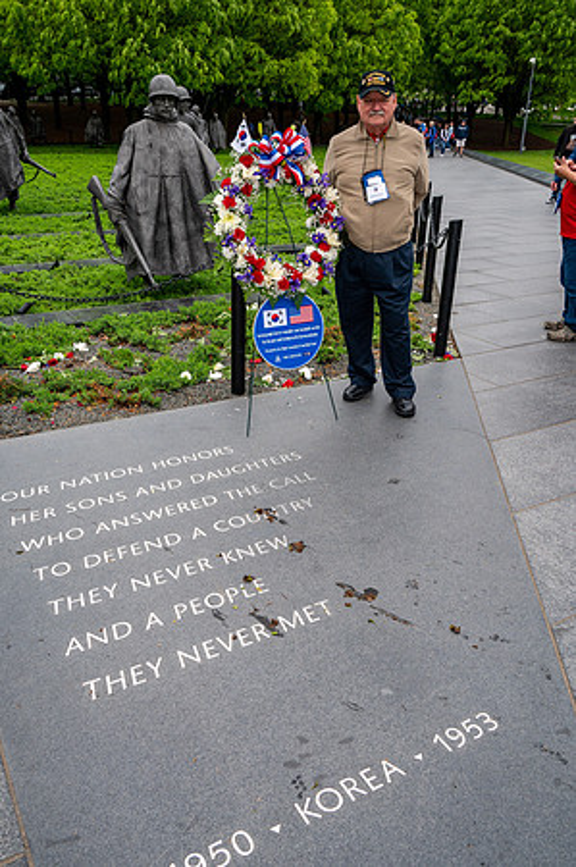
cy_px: 434
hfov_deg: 43.5
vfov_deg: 62.0
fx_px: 722
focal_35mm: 30
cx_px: 288
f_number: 8
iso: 800
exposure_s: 1/640
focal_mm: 30
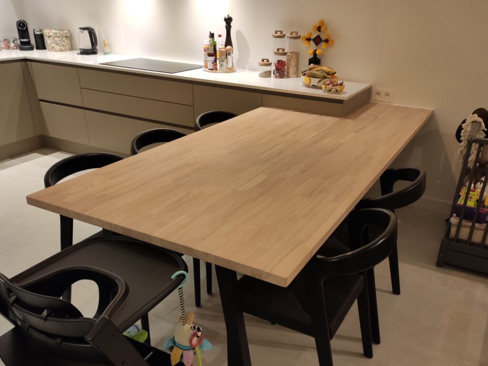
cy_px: 183
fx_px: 367
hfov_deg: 67.3
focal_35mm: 26
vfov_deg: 53.1
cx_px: 244
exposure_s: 1/33
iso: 591
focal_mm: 4.77
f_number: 1.75
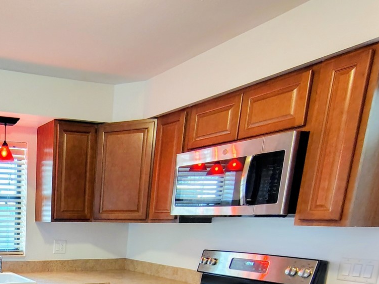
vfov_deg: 36.8
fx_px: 372
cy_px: 294
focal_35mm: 34
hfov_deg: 44.6
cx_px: -11
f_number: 2.2
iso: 546
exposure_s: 1/24
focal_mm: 2.13
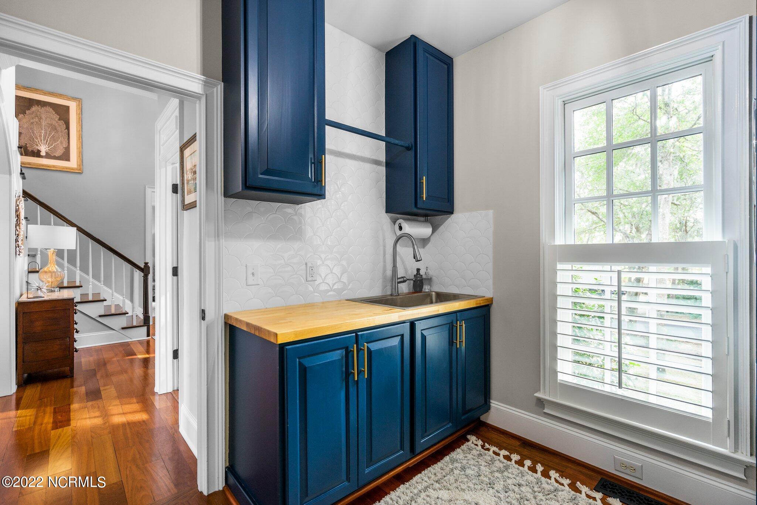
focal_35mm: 16
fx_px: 336
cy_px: 252
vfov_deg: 73.7
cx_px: 378
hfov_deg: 96.7
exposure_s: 1/20
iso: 100
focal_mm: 16
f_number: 4
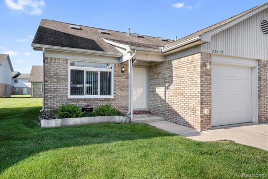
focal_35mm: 24
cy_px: 90
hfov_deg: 73.8
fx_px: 179
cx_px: 134
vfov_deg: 53.1
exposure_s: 1/250
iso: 500
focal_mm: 24
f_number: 8
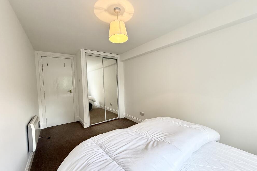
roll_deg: +2.0
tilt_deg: -3.4
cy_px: 89
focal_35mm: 15
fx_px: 107
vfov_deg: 77.3
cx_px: 129
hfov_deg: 100.4
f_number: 2.2
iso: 125
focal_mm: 2.22
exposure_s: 1/100
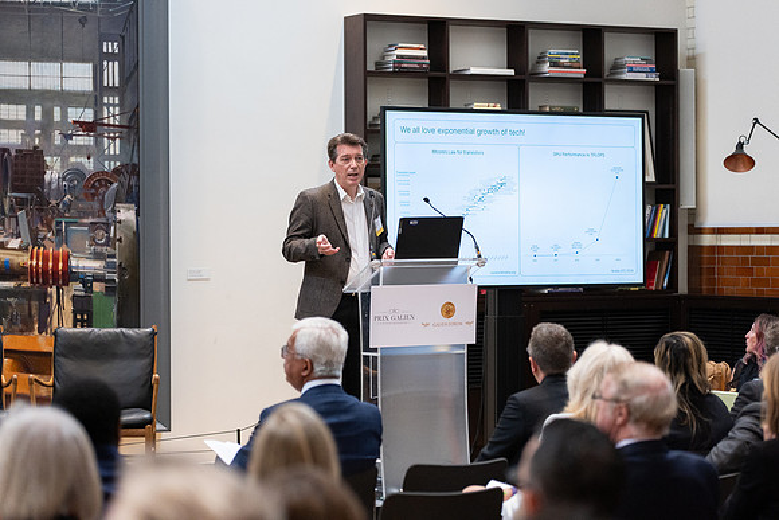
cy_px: 260
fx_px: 2164
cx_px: 390
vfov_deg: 13.7
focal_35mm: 100
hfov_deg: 20.4
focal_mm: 100
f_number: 3.2
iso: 2500
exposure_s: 1/1250
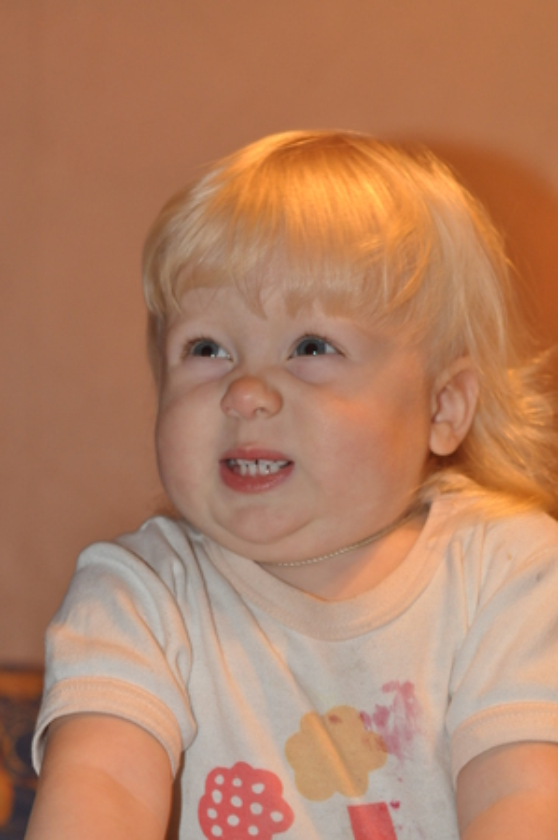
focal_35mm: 75
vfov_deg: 27.0
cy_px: 420
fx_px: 1748
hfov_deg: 18.1
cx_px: 279
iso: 1100
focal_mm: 50
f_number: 5
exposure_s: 1/60
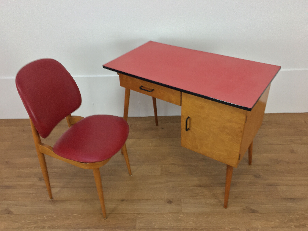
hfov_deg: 61.7
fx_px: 258
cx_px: 154
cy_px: 116
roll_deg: +1.7
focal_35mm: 29
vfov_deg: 48.2
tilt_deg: -34.6
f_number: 2.2
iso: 40
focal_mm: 4.15
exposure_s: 1/33
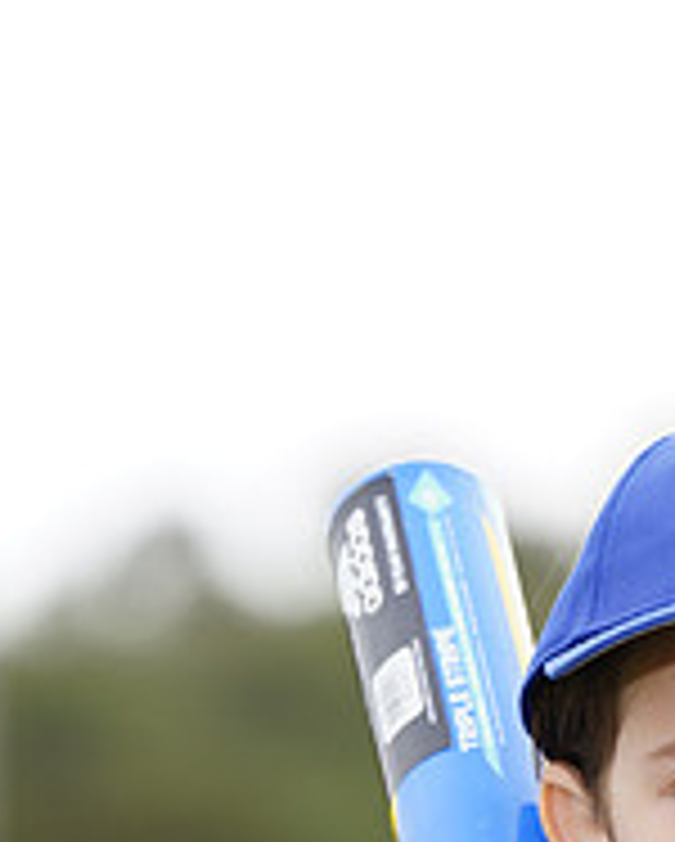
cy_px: 1049
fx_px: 12690
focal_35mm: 509
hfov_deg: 3.0
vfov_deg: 3.8
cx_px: 772
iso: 100
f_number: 4.5
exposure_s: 1/250
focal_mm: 175
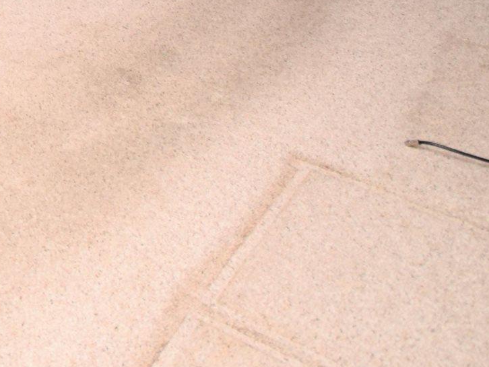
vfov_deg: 18.6
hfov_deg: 22.0
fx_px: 862
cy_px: -296
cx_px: -355
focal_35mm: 61
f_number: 4.5
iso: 800
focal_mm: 10
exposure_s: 1/80
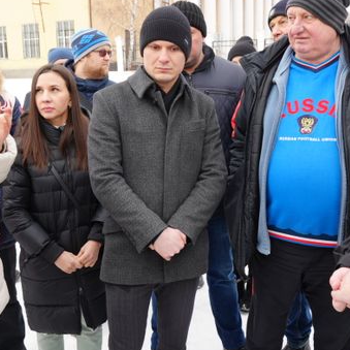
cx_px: 193
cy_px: 177
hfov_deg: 40.0
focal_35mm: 42
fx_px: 480
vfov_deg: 40.0
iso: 500
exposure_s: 1/125
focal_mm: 24
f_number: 6.3
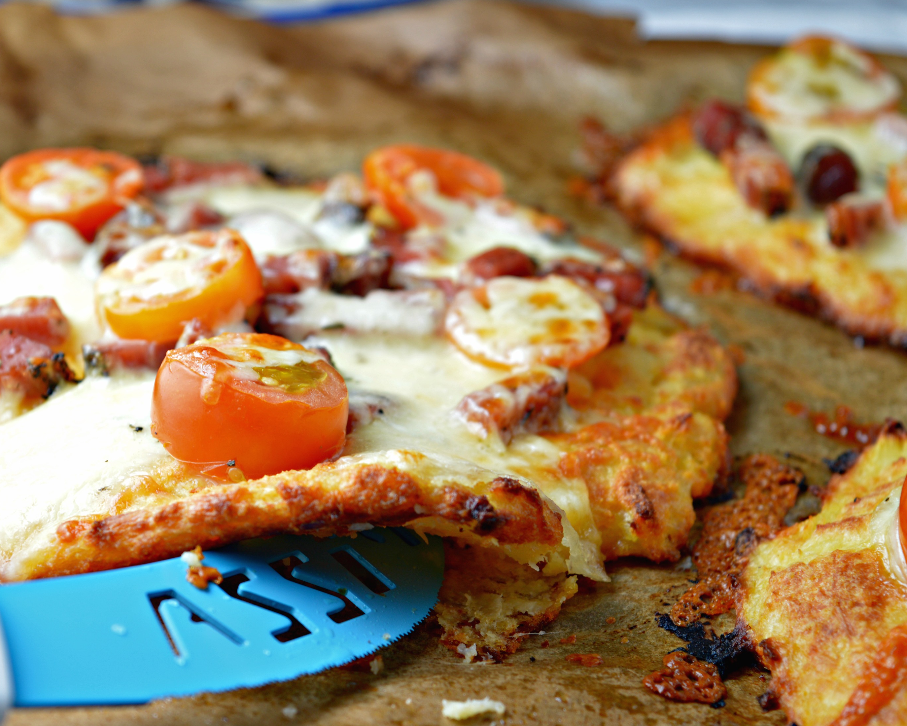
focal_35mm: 94
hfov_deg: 20.4
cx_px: 375
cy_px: 363
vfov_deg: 16.4
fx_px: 2512
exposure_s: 1/20
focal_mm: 55
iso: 100
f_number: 5.6
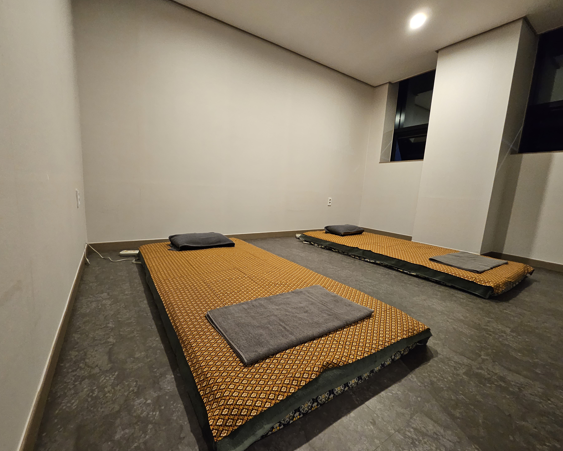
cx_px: 267
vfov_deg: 88.0
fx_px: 233
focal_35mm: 14
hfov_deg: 100.6
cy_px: 229
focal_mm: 1.7
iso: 500
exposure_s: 1/30
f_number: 2.2
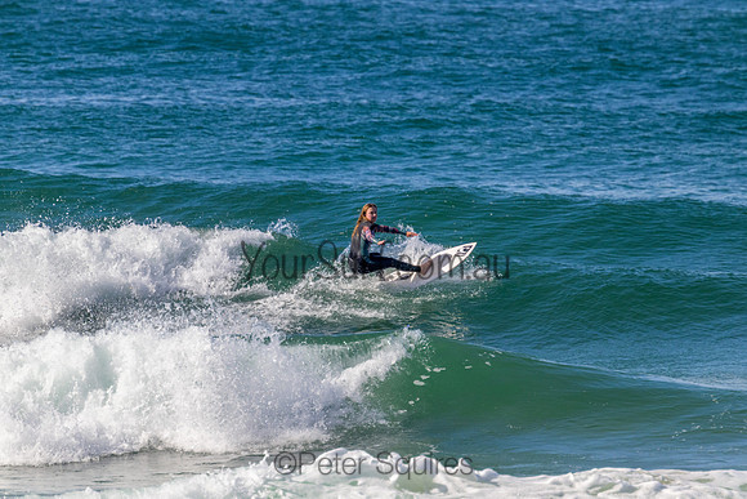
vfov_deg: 1.7
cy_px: 250
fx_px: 16603
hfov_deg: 2.6
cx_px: 374
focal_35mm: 800
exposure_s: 1/2000
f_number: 11
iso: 1400
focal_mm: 800
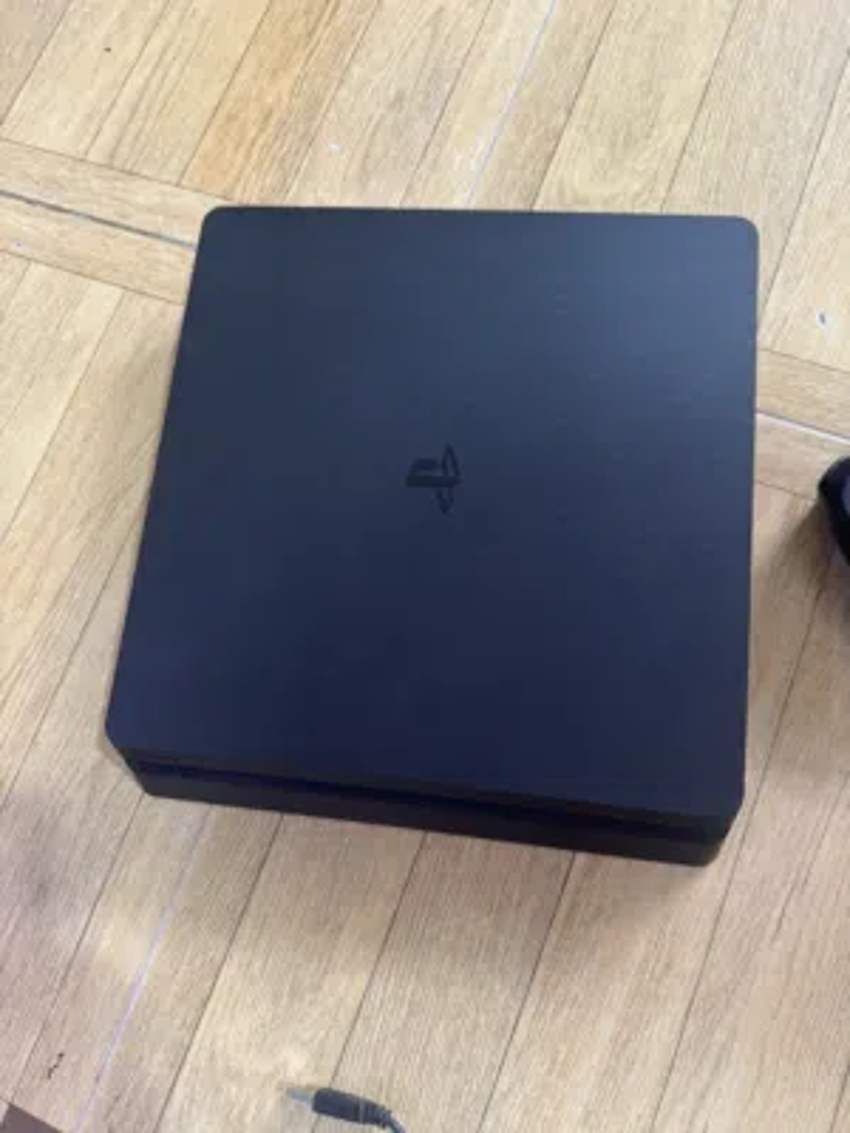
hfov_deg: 56.8
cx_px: 425
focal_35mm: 24
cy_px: 566
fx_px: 786
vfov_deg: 71.6
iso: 400
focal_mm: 6.76
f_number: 1.78
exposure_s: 1/50
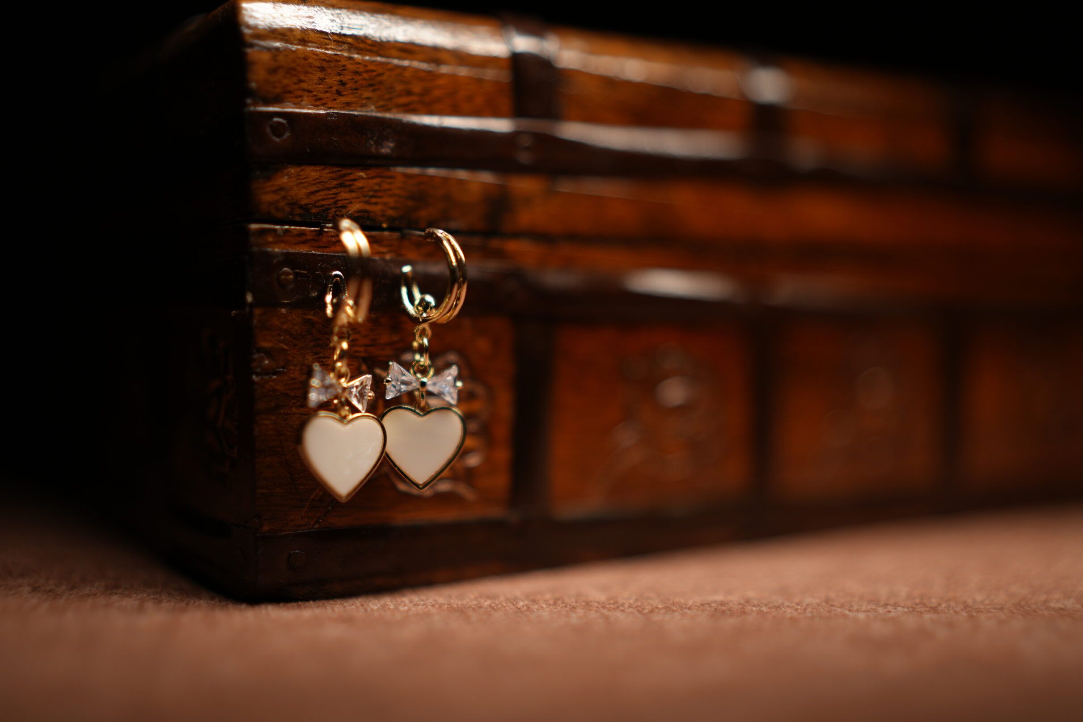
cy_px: 365
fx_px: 1113
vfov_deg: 35.9
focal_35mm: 37
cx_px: 551
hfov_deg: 51.9
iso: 125
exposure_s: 1/100
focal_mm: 35
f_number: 1.4
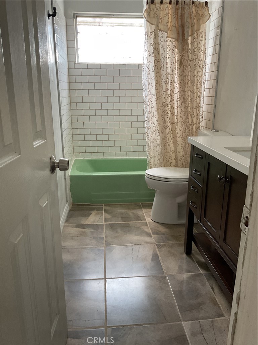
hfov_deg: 48.2
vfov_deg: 61.7
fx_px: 288
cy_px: 172
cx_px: 129
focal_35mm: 29
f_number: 1.8
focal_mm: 3
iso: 125
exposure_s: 1/60
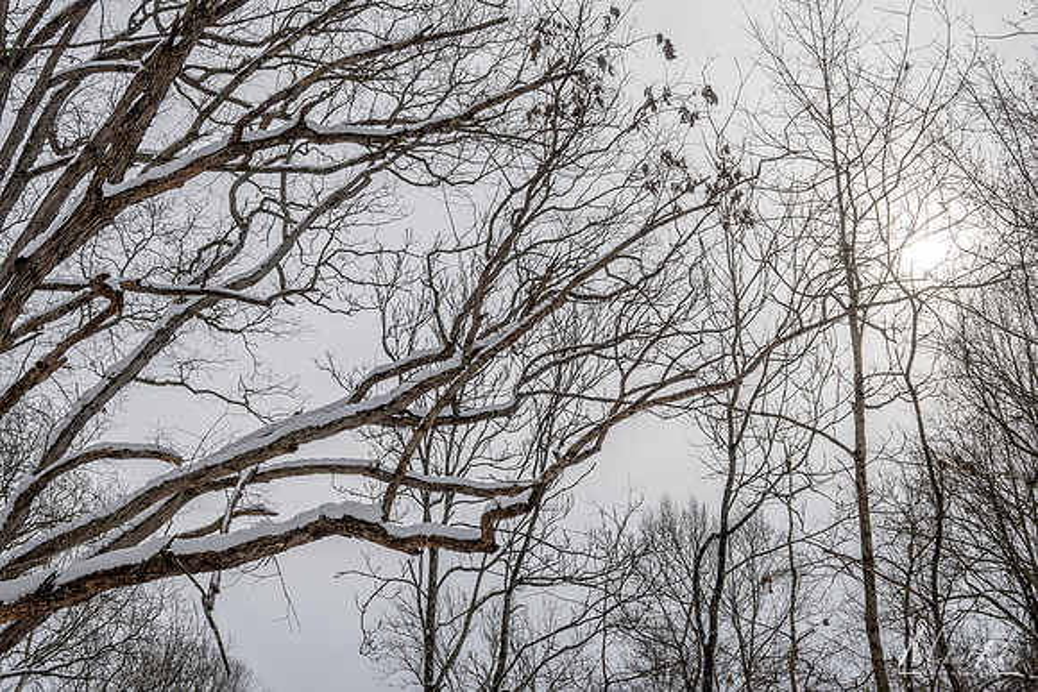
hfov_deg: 35.9
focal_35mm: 56
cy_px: 346
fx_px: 1601
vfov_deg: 24.4
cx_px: 519
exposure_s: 1/400
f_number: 10
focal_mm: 37
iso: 100
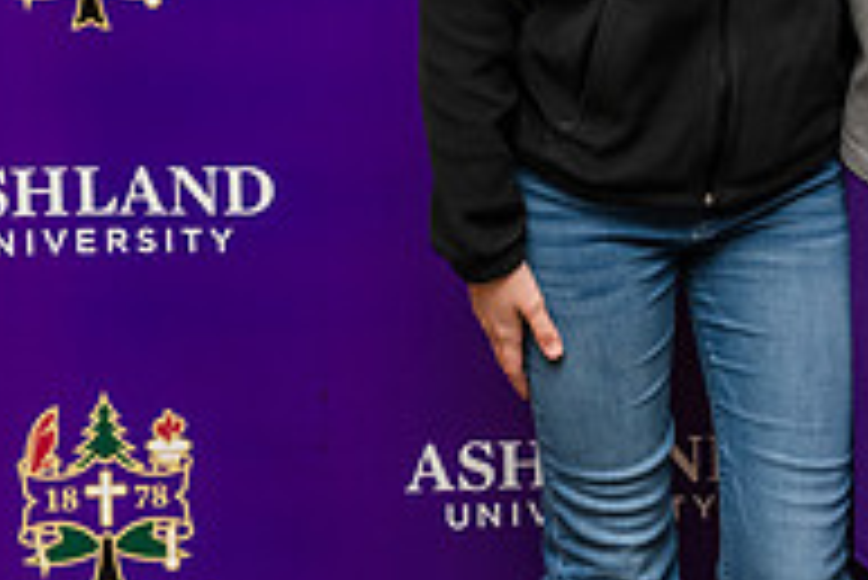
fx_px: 4054
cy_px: -196
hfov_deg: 12.0
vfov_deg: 8.1
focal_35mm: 168
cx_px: 985
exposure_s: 1/200
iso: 800
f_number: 5.6
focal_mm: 56
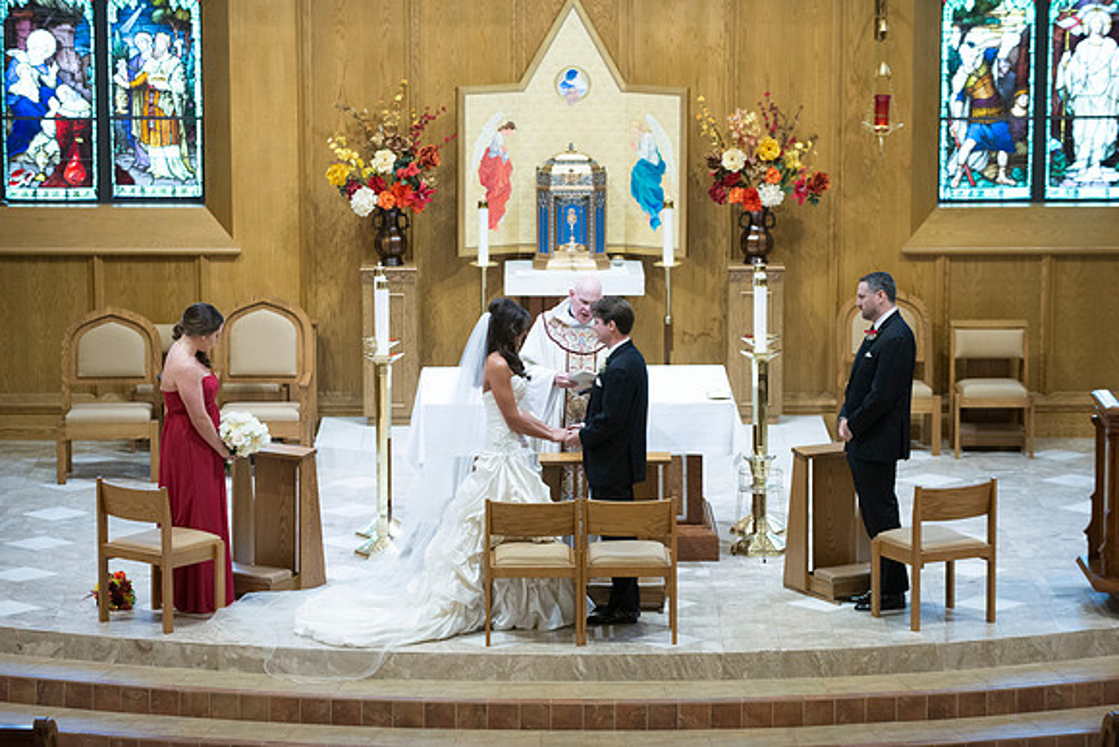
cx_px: 581
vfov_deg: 10.0
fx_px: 4265
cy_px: 373
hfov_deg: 14.9
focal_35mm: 137
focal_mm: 130
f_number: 2.8
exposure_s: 1/125
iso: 1400
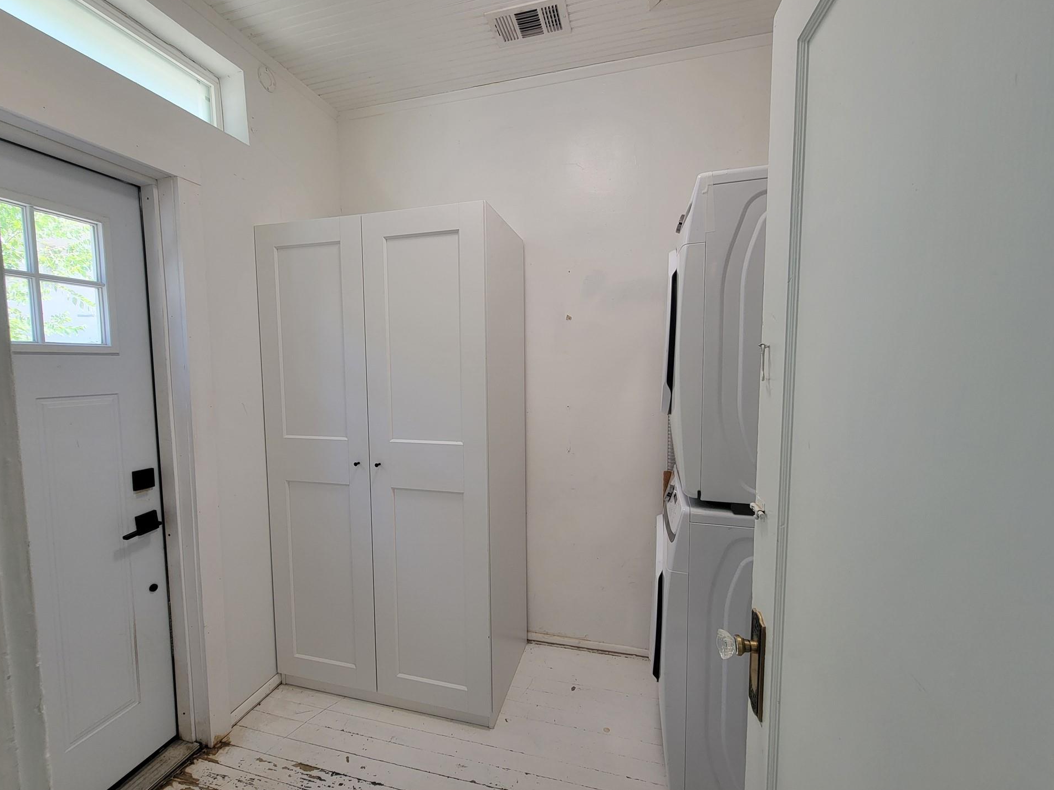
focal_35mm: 14
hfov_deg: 102.0
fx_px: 426
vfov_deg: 85.7
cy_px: 391
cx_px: 509
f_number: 2.2
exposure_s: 1/60
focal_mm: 2.2
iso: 80
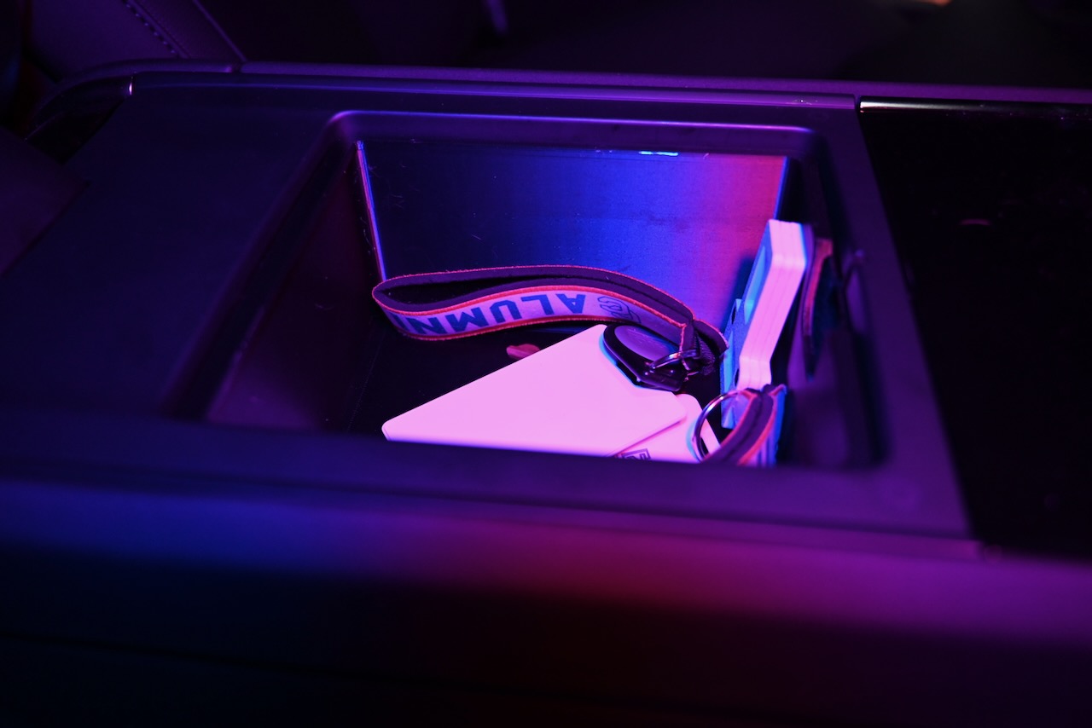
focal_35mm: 30
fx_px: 895
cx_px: 546
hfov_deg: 62.8
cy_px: 364
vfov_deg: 44.3
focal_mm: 29.5
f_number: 4
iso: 2200
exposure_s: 1/125
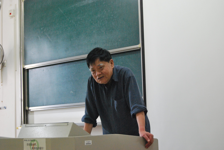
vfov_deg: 19.8
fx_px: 430
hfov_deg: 29.2
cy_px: 75
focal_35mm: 69
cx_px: 112
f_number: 5.3
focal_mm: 46
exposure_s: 1/30
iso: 1600
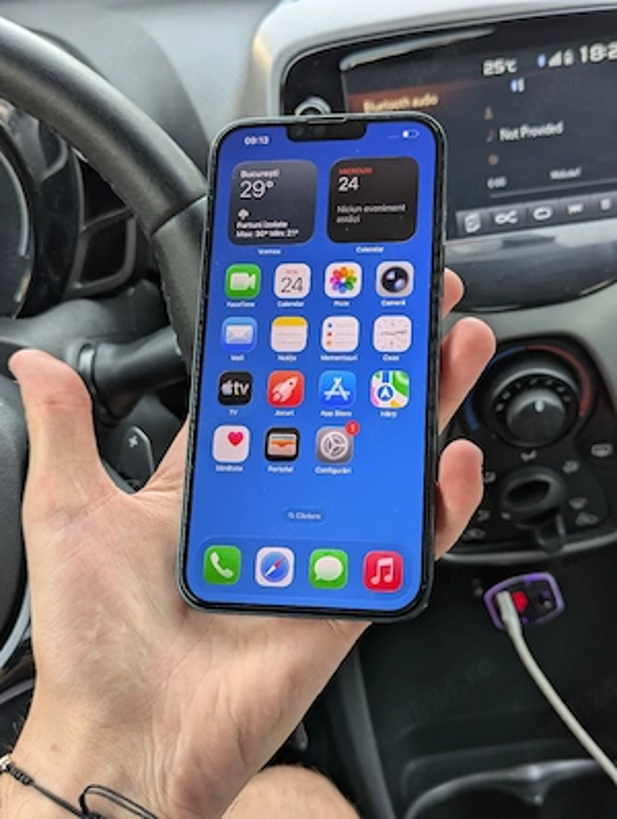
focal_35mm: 48
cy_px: 410
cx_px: 308
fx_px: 1137
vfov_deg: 39.6
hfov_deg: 30.4
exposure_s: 1/159
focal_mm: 6.81
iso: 68
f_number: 1.85
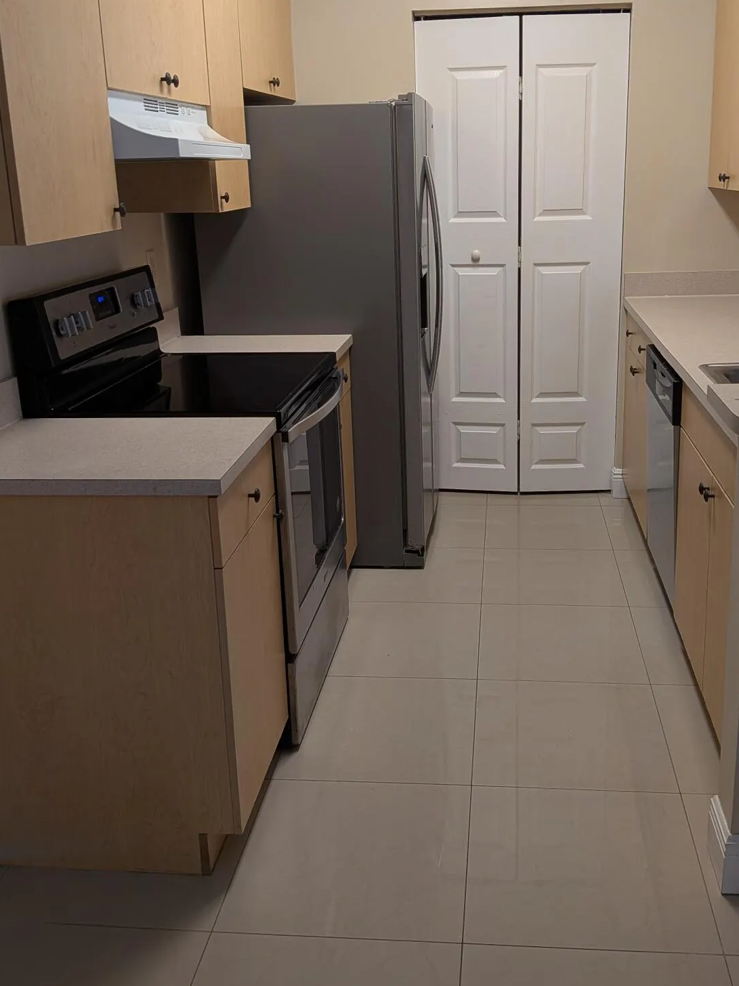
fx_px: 939
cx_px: 445
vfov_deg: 55.2
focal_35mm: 33
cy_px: 423
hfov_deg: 42.7
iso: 45
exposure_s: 1/60
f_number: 1.7
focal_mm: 4.53
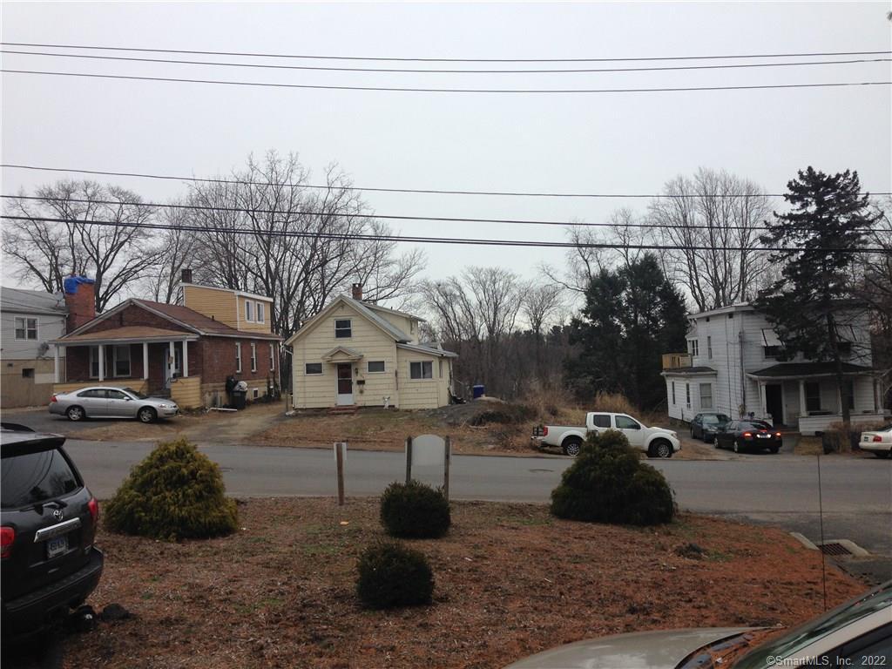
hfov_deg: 55.4
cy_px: 334
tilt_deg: +0.6
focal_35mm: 33
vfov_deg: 42.9
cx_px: 446
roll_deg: +1.2
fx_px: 850
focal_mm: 4.12
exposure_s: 1/521
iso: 50
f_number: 2.4
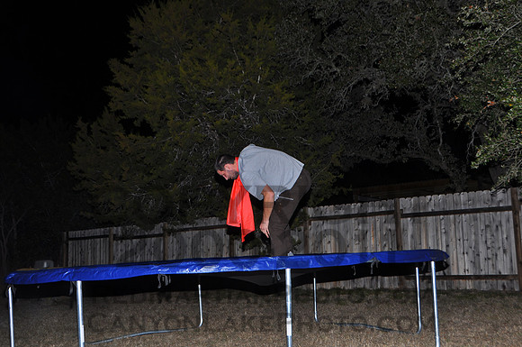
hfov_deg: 45.0
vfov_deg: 30.8
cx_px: 261
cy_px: 174
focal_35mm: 44
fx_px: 630
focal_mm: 29
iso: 200
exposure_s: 1/60
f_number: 5.6
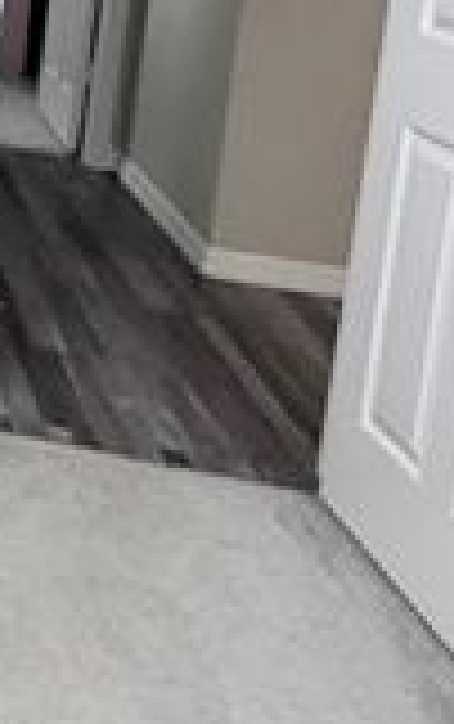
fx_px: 1283
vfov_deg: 28.1
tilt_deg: -6.0
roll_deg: -4.3
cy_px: -108
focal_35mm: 65
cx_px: -528
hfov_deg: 15.1
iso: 400
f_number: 2.2
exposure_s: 1/60
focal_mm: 2.22
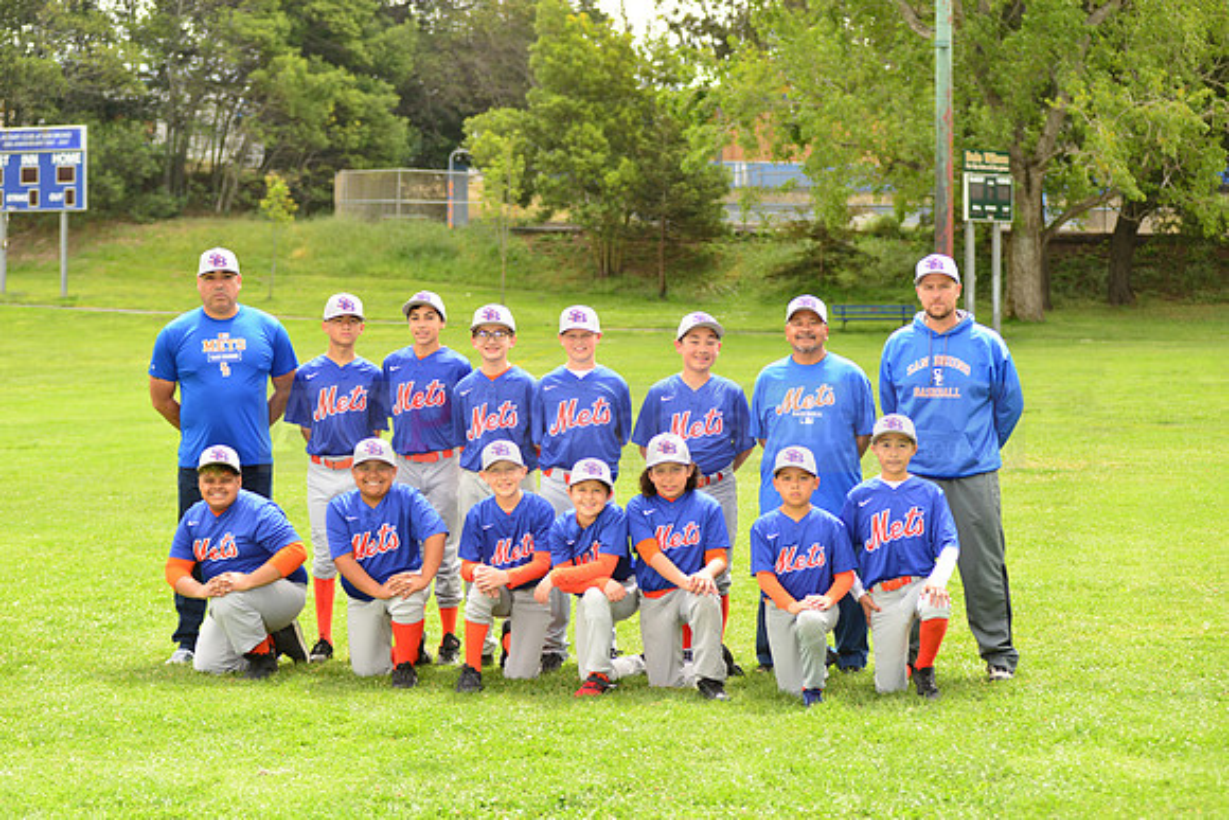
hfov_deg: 25.4
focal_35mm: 80
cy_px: 410
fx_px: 2732
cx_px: 614
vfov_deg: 17.1
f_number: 5
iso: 125
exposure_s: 1/250
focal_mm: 80
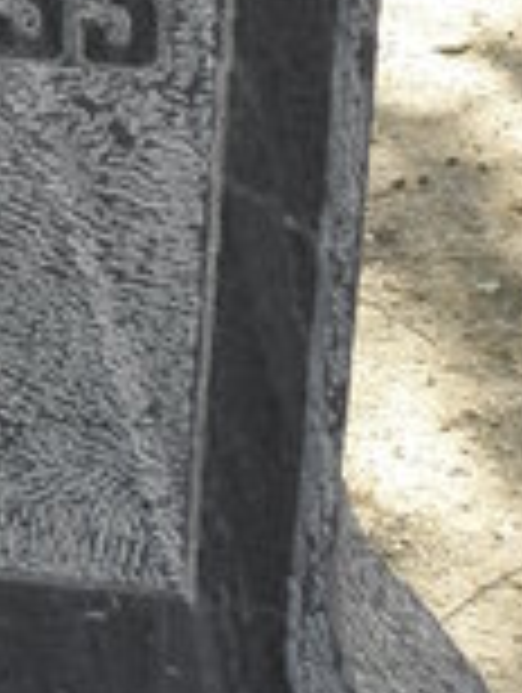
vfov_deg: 13.7
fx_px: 2707
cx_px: -549
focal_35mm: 135
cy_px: -360
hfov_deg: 10.1
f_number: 5.6
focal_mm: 4.6
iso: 64
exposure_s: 1/60
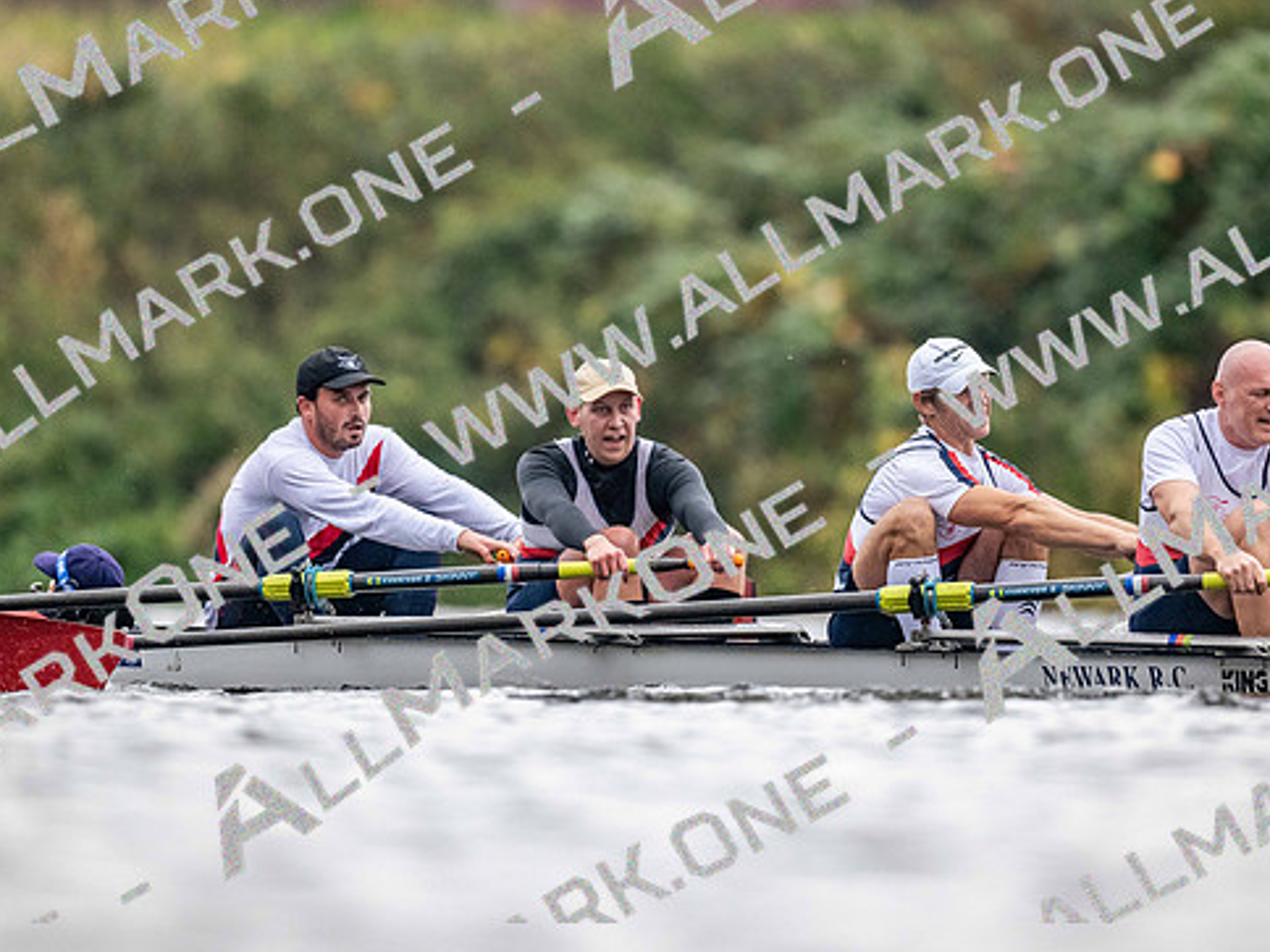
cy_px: 473
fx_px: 25388
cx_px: 748
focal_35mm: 692
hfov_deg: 2.9
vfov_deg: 2.1
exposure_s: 1/2500
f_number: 4
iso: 3600
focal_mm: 600
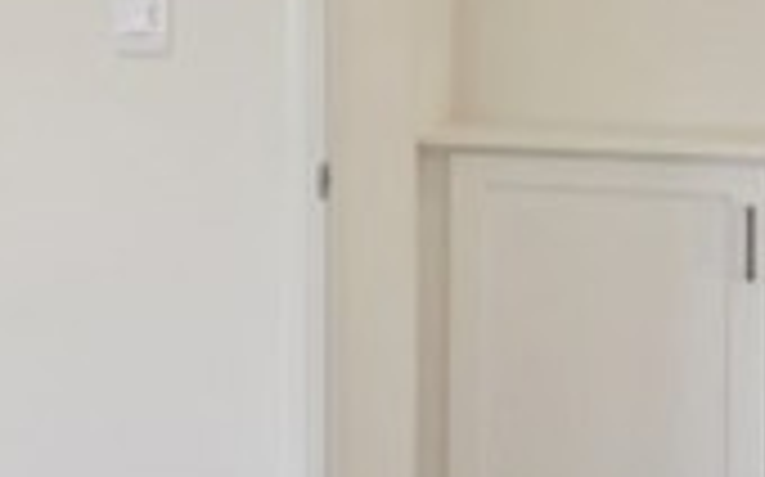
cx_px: -1062
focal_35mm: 98
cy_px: -18
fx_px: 2042
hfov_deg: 14.3
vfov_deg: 13.1
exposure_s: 1/30
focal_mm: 16
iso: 250
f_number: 8
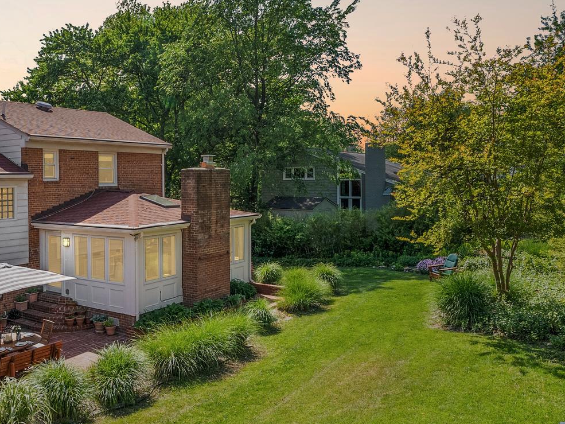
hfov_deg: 54.5
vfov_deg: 42.9
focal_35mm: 33
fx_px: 539
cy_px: 226
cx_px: 202
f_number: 8
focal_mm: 16.5
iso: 200
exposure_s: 1/320
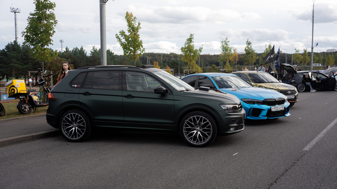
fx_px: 331
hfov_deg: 54.0
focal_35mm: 37
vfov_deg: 32.0
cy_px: 98
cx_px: 169
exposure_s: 1/1000
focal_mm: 35
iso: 100
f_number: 2.2
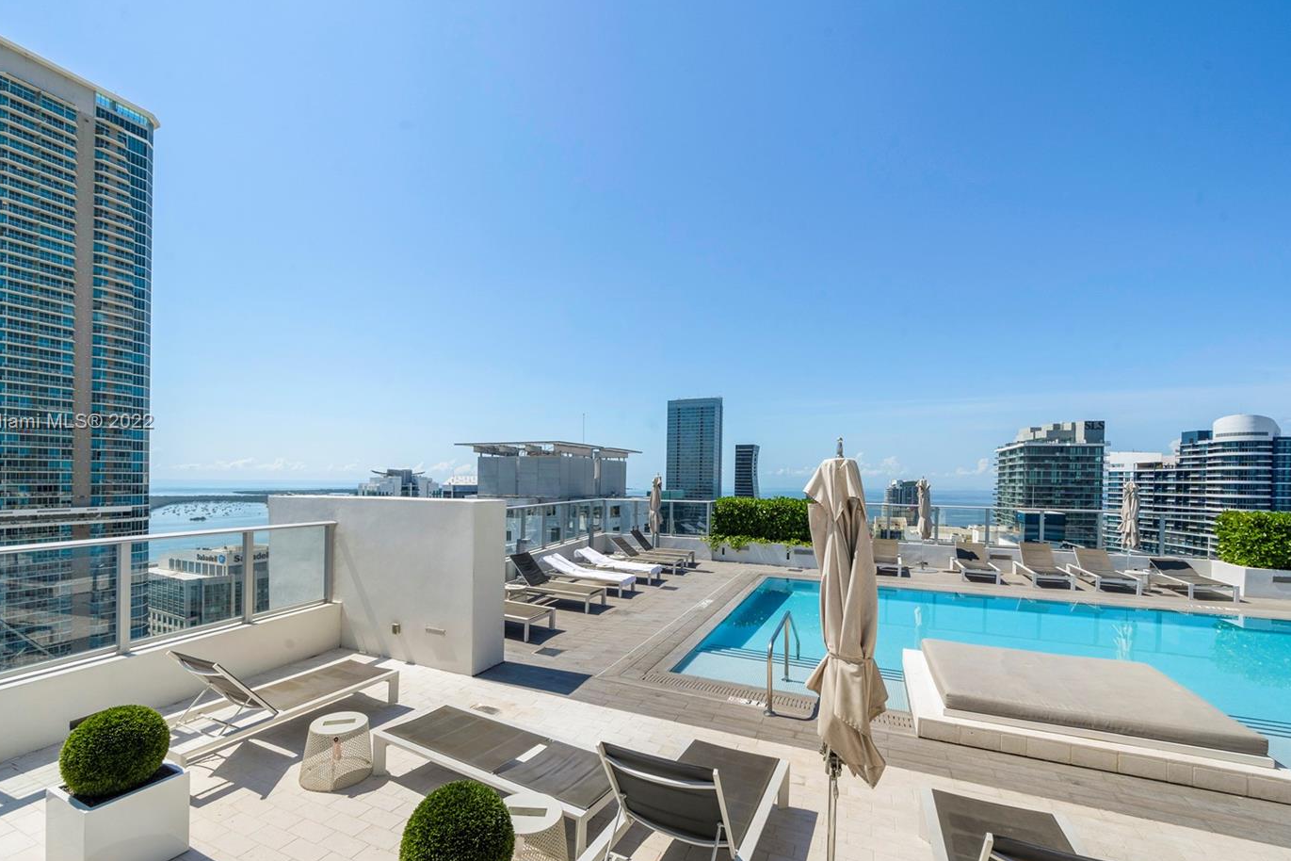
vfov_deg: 81.2
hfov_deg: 104.1
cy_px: 423
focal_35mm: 14
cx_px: 605
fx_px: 502
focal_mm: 12
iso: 160
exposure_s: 1/320
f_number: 13
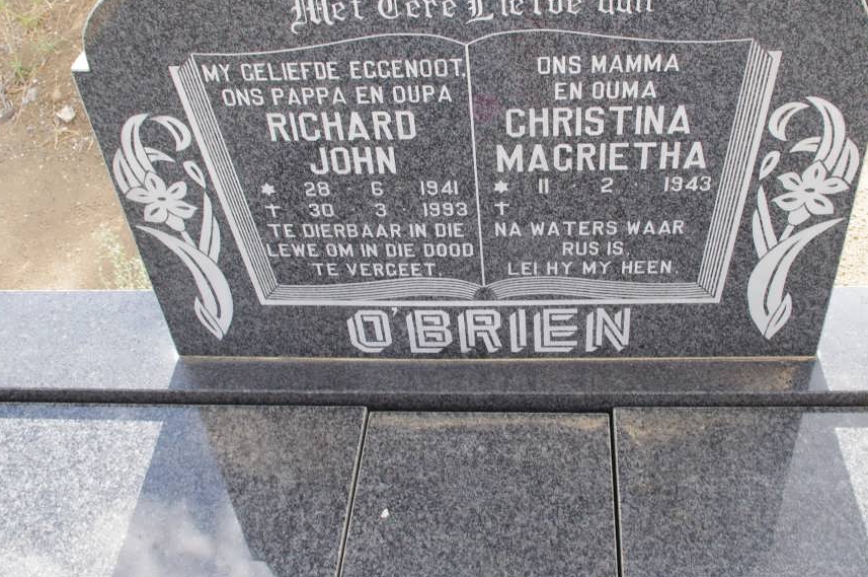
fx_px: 1011
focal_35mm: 42
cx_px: 484
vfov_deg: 31.8
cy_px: 254
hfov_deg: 46.4
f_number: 11
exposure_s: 1/125
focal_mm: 20
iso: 800
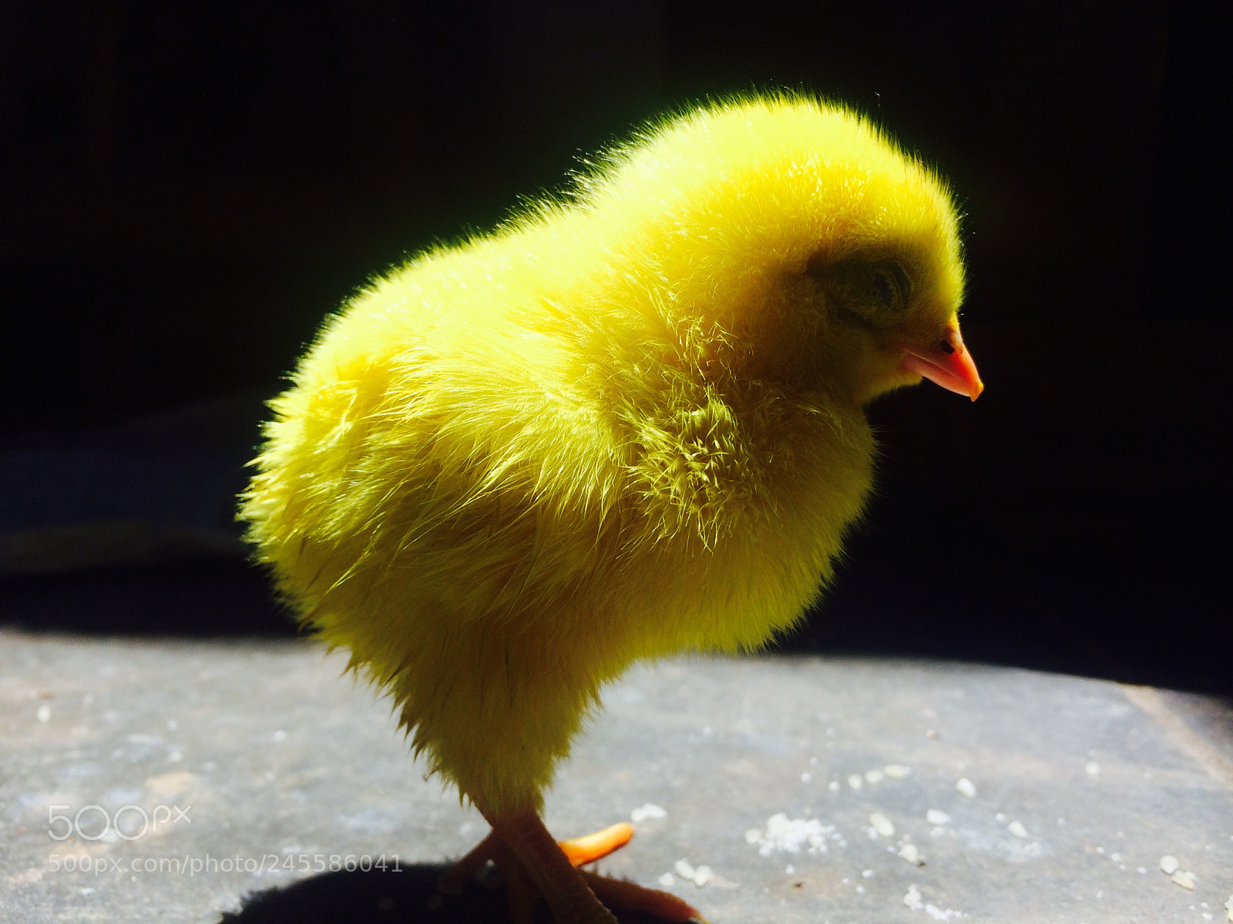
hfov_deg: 61.7
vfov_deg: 48.2
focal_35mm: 29
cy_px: 462
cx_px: 616
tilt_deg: -10.6
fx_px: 1033
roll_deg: -1.1
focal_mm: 4.15
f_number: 2.2
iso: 32
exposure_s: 1/1053
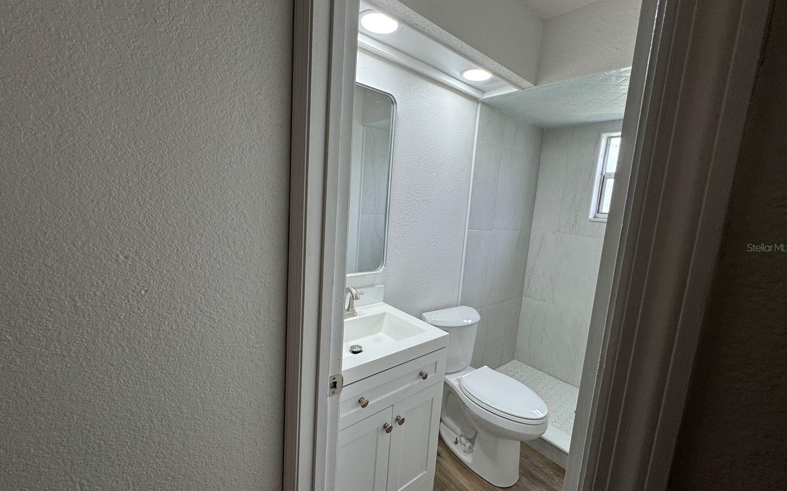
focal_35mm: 15
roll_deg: -4.7
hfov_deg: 101.5
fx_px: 322
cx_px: 396
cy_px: 247
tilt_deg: -8.5
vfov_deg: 74.8
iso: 64
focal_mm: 2.22
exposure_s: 1/120
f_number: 2.2
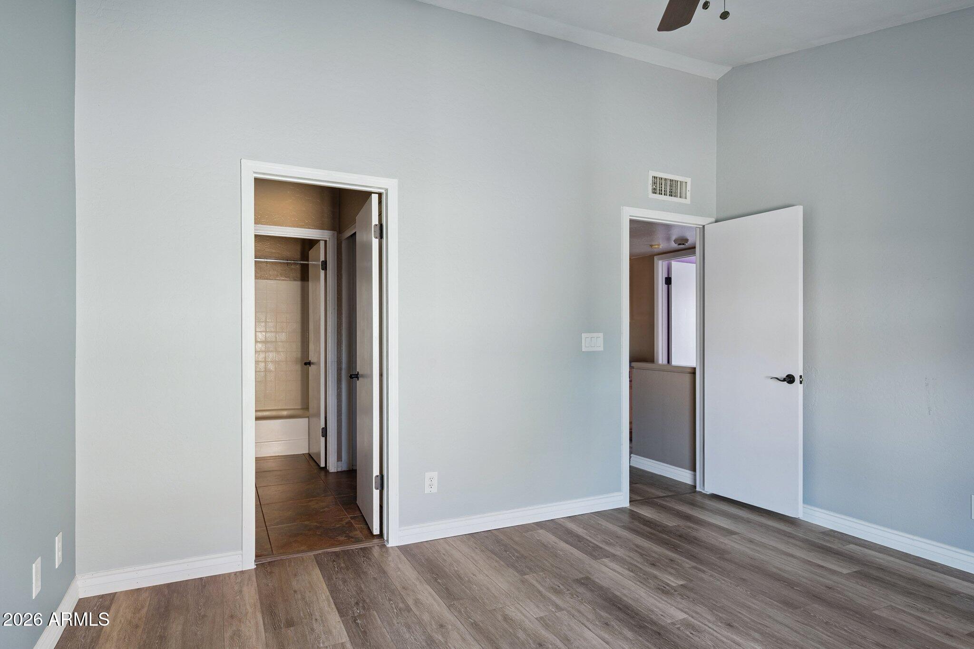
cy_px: 324
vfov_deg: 60.7
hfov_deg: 82.6
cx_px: 487
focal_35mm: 20
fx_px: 555
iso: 320
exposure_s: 1/15
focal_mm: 20.5
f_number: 8
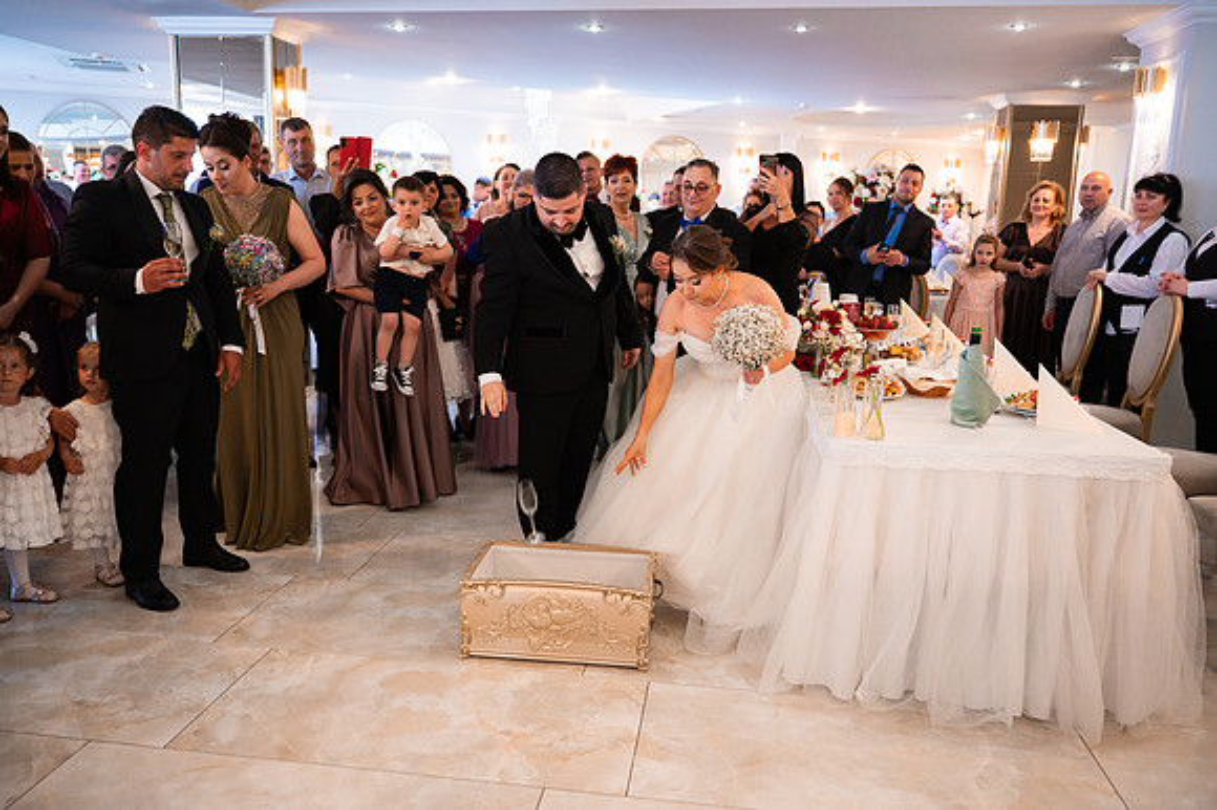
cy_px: 405
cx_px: 608
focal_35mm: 28
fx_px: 946
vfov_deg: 46.4
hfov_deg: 65.5
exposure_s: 1/250
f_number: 2.8
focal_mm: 28
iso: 2500
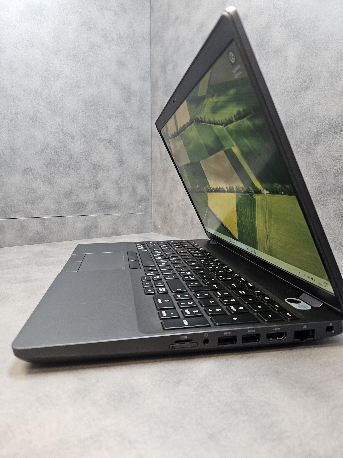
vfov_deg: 73.9
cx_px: 172
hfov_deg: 58.9
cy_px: 229
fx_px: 304
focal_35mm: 23
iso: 250
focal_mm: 5.4
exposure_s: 1/100
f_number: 1.8
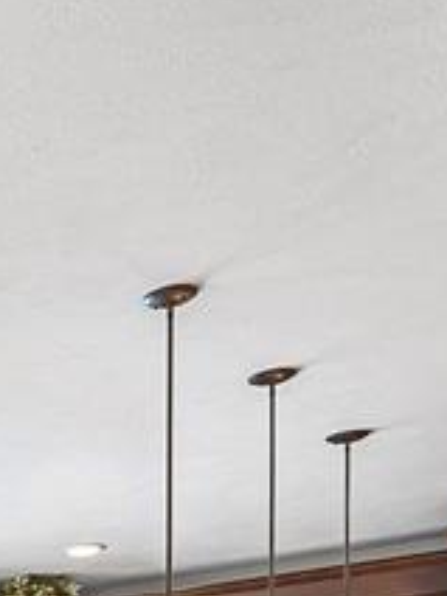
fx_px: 1167
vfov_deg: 23.8
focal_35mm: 68
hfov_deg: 14.7
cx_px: -599
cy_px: 850
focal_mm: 14.6
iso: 3200
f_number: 7.1
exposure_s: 1/15
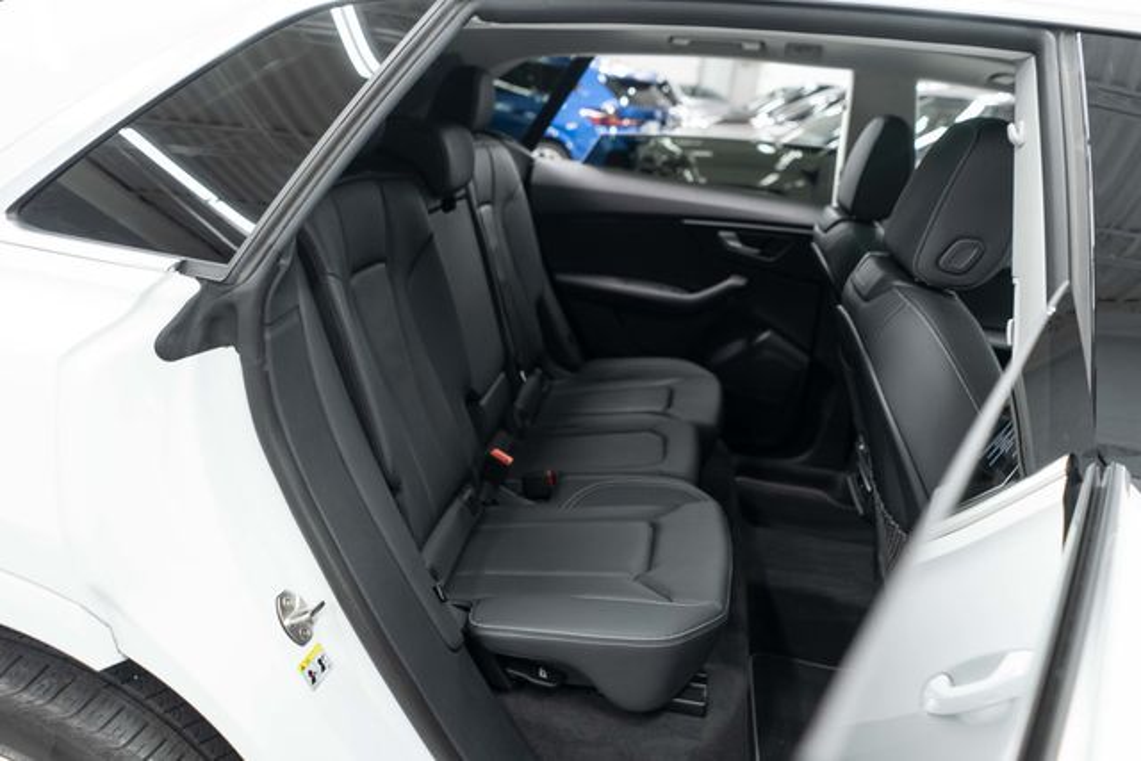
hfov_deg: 65.5
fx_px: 888
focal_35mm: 28
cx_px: 570
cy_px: 380
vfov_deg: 46.4
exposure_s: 1/50
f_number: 3.2
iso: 800
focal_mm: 28
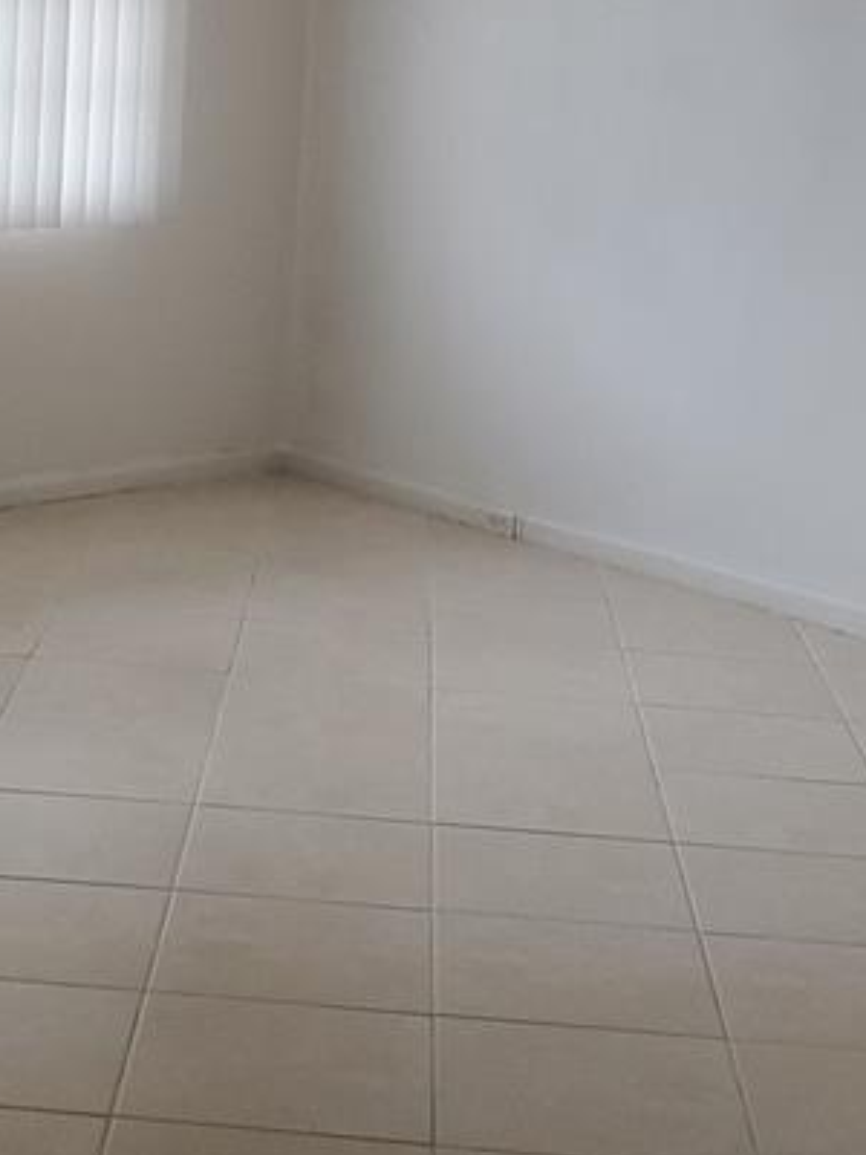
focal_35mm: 78
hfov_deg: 18.7
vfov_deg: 24.4
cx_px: 141
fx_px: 2602
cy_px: 136
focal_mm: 4.3
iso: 100
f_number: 2.4
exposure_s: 1/120
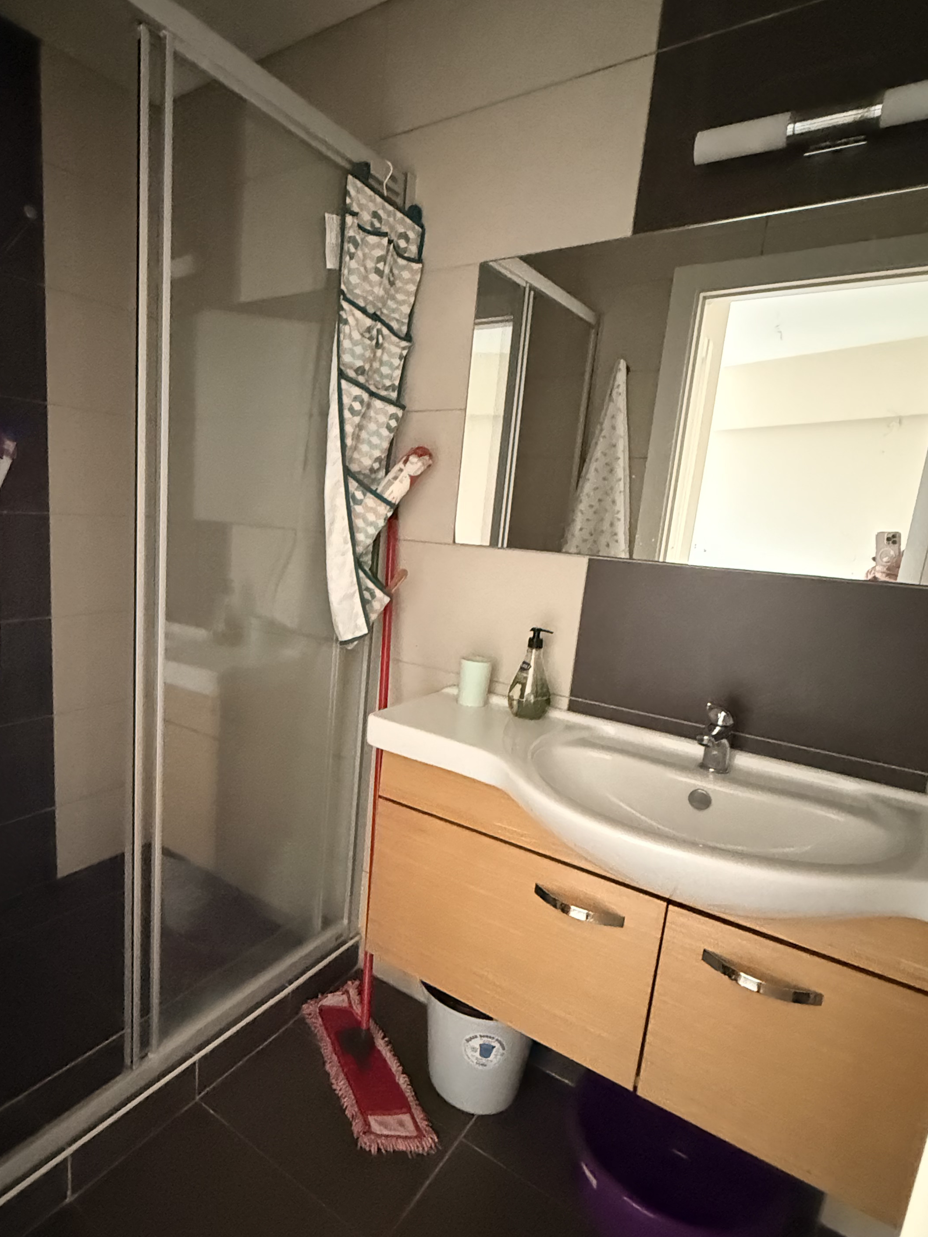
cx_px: 321
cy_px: 656
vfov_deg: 81.7
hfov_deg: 64.5
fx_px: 715
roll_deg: -4.0
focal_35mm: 20
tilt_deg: -12.1
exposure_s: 1/40
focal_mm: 2.22
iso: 1600
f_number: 2.2
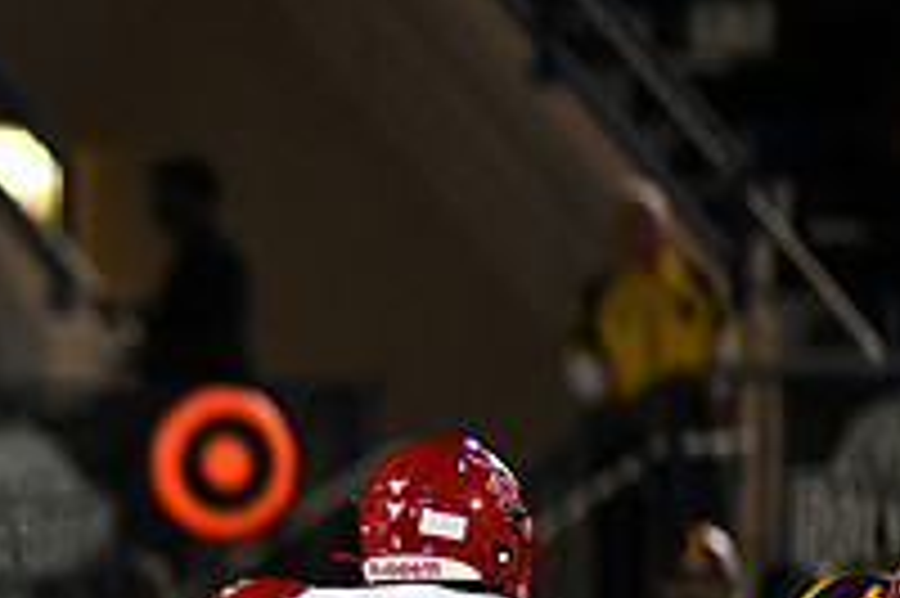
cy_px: 713
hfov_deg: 2.4
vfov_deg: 1.6
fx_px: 21782
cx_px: -396
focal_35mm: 872
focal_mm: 300
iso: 2800
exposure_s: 1/1000
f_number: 2.8
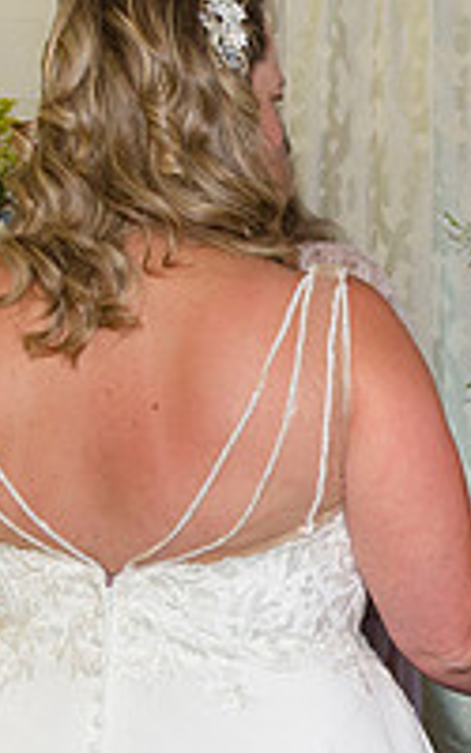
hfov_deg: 10.2
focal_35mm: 128
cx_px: 441
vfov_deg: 16.3
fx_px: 2629
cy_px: 474
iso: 400
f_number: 5.6
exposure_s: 1/125
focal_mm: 29
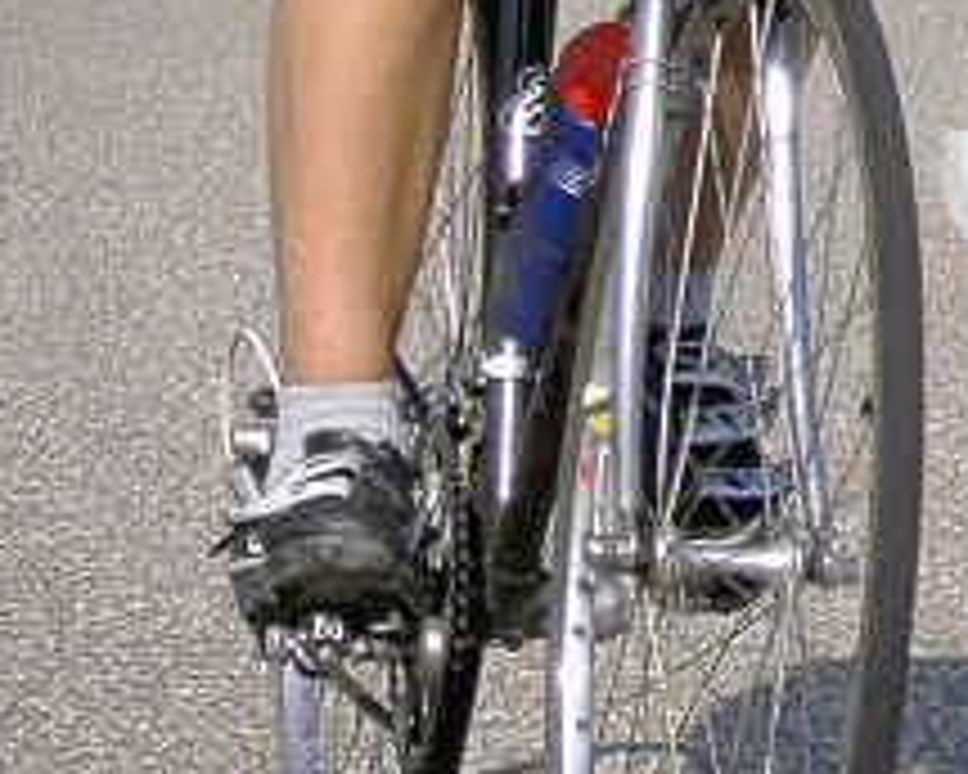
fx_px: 10915
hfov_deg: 5.0
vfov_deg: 4.0
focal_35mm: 381
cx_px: 1315
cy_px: -536
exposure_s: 1/500
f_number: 5.6
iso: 100
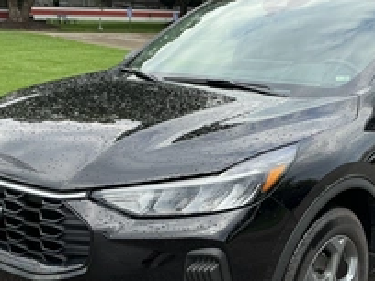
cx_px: 233
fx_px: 596
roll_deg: -2.0
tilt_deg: -15.8
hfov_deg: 34.8
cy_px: 187
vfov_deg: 26.4
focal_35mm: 55
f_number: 1.8
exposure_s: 1/383
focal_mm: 3
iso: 25
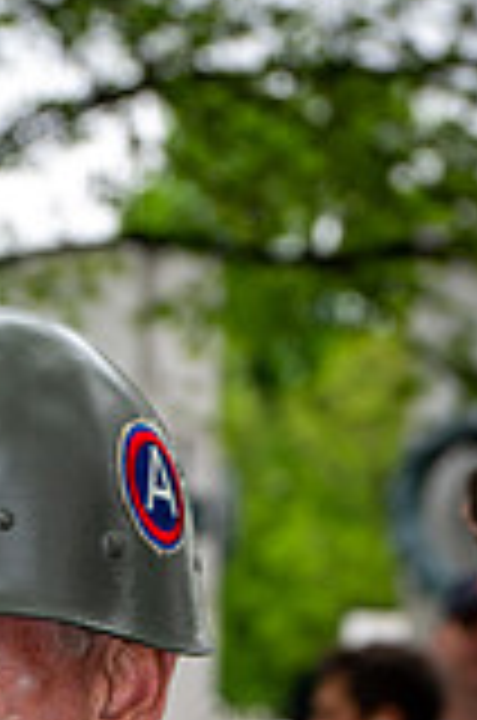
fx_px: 4611
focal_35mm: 231
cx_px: -83
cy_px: 904
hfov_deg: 5.9
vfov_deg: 8.8
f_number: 6.3
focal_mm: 82
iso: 160
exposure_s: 1/60
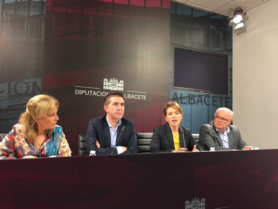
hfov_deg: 61.7
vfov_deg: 48.2
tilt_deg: +3.7
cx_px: 139
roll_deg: -2.1
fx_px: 233
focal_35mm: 29
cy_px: 104
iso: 100
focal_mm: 4.15
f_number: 2.2
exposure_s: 1/30
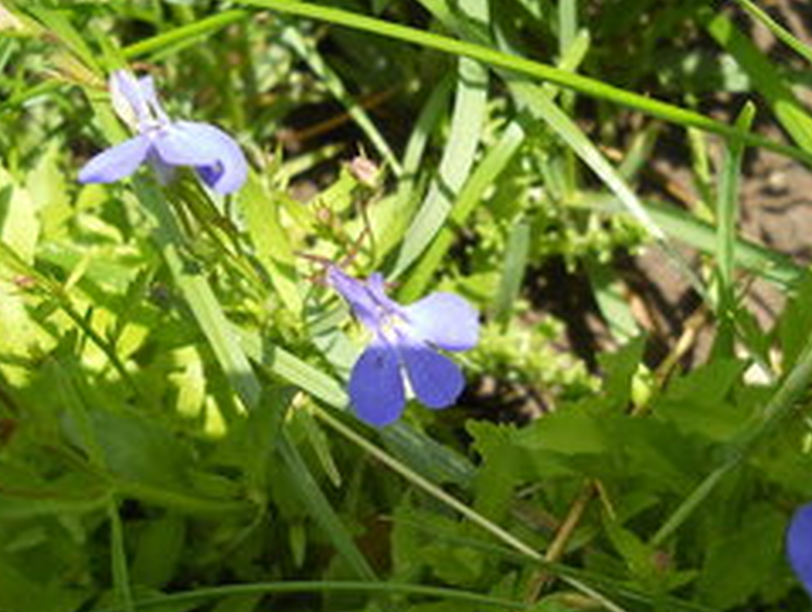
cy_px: 321
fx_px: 1410
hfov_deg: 32.1
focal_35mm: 60
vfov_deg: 24.5
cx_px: 435
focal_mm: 6.72
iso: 80
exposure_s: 1/125
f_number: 5.5
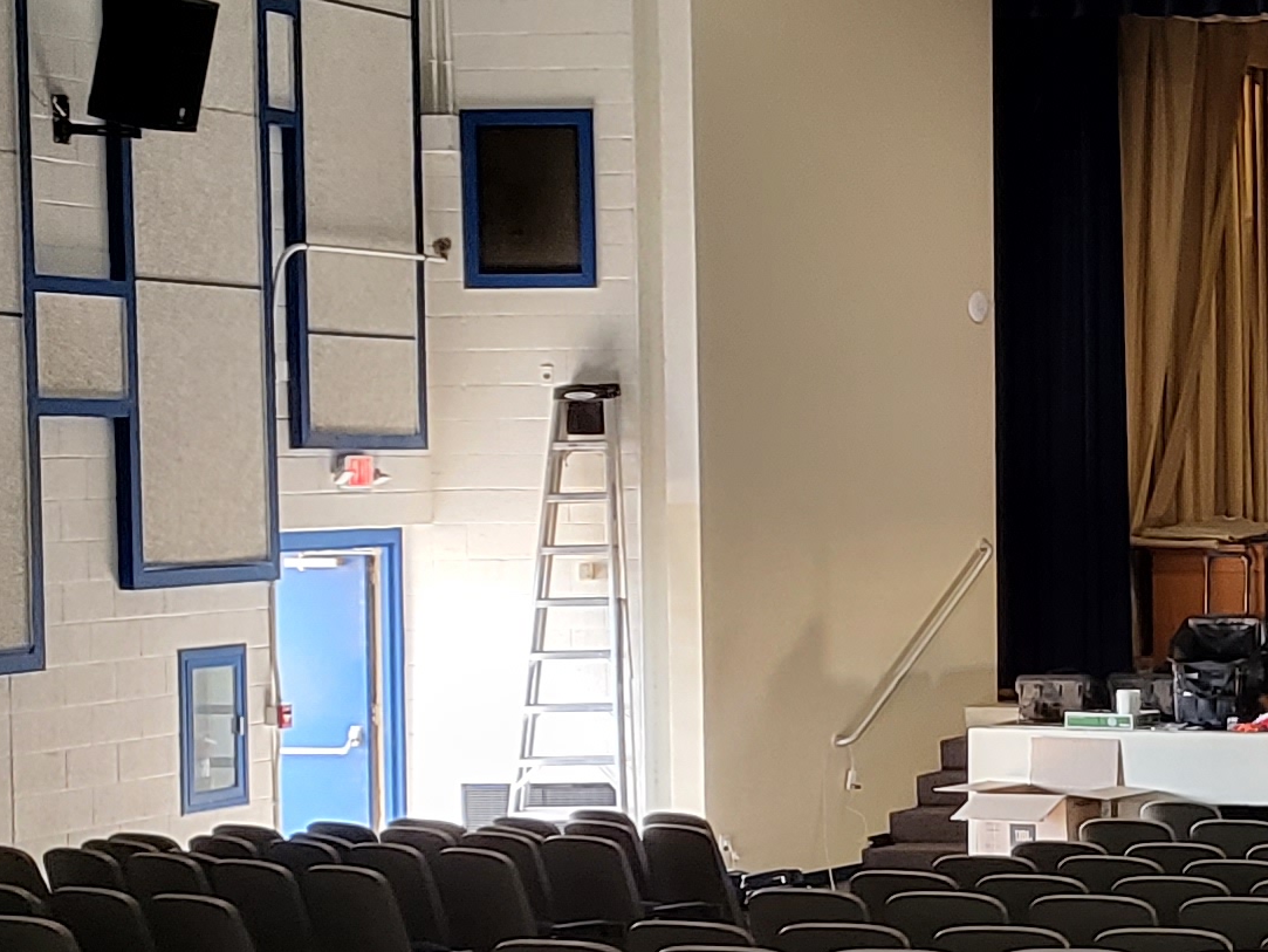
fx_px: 3518
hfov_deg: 17.3
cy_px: 576
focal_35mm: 96
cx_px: 2167
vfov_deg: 15.4
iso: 320
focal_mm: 4.25
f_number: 1.8
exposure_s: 1/40
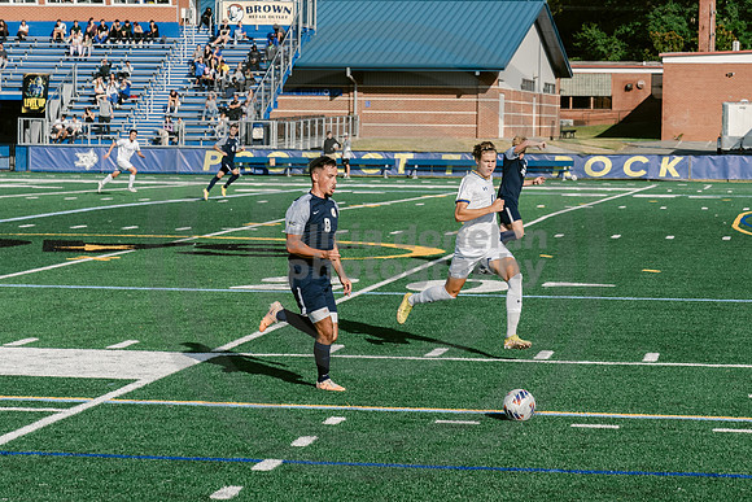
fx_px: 2149
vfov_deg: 13.3
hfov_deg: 19.8
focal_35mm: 103
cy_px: 251
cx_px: 534
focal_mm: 70
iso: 640
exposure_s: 1/3200
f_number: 5.6
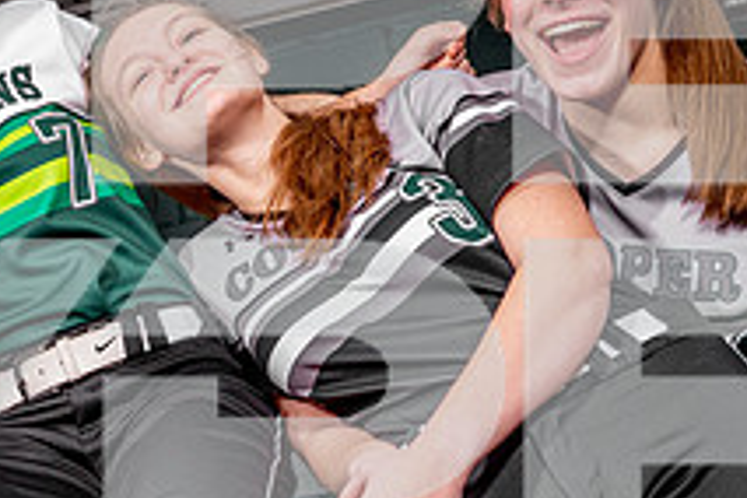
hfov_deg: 17.4
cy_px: 442
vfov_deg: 12.0
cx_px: -116
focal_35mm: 113
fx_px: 2345
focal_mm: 35
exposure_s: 1/125
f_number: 8
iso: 100
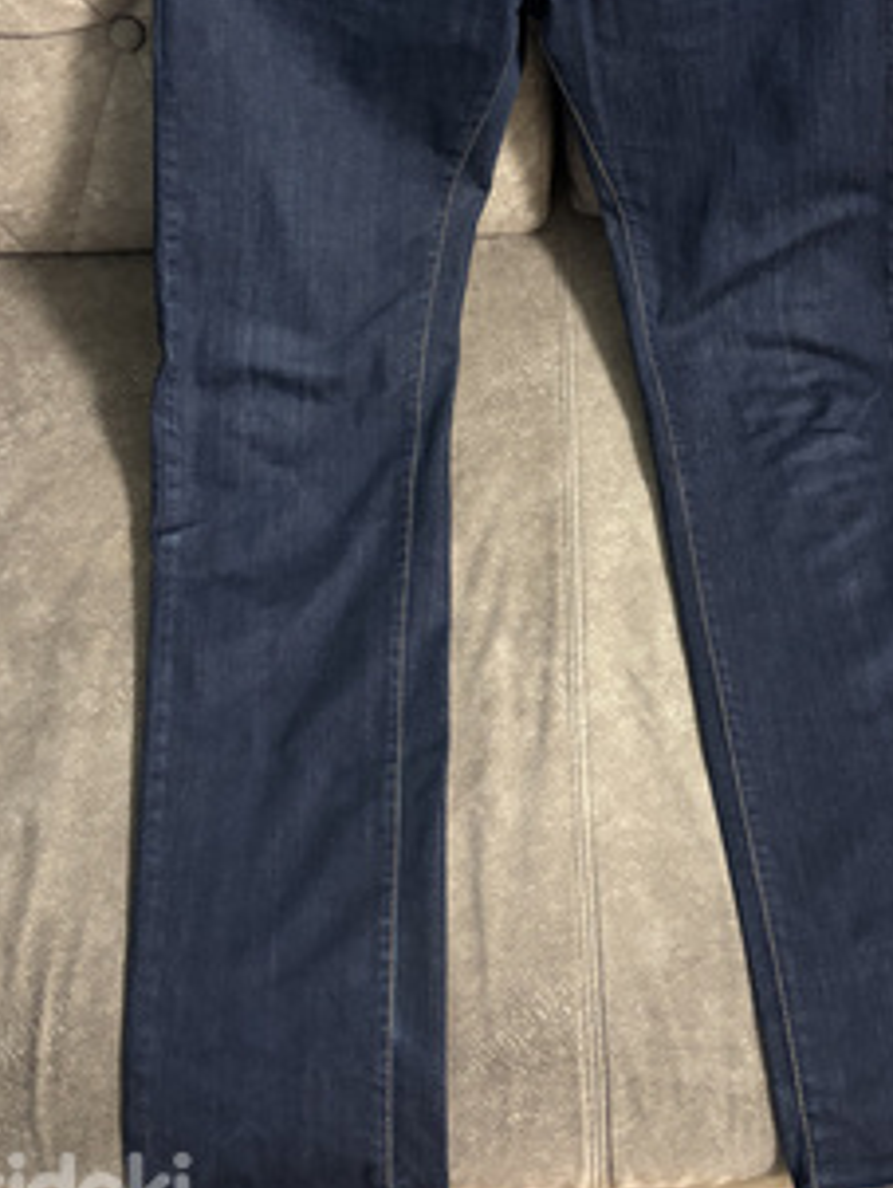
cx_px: 537
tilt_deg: -56.1
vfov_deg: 42.8
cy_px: 342
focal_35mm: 43
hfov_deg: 33.5
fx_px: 1477
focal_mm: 5.96
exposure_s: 1/33
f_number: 1.6
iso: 640
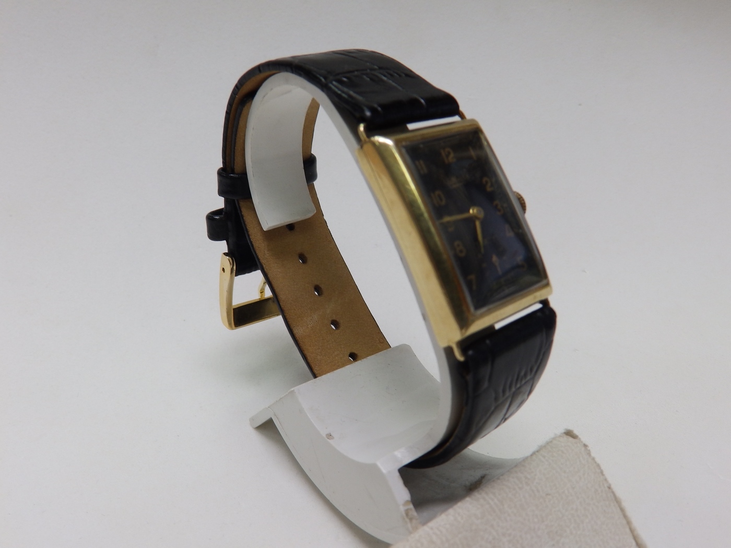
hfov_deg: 56.8
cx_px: 366
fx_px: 676
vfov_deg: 44.2
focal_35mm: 32
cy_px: 274
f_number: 3.7
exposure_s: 1/30
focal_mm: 5.7
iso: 125
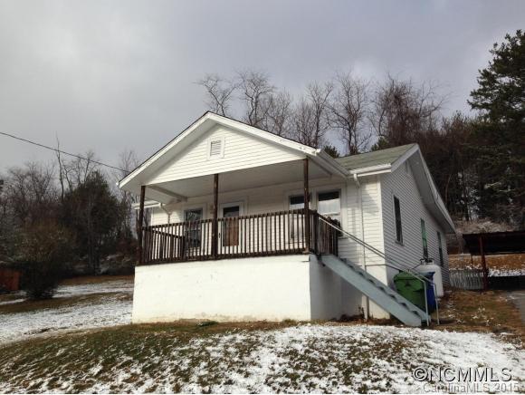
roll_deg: -1.7
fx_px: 501
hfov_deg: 55.3
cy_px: 198
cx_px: 262
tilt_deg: +14.7
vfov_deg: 43.0
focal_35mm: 33
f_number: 2.4
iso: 50
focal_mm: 4.12
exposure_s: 1/1748
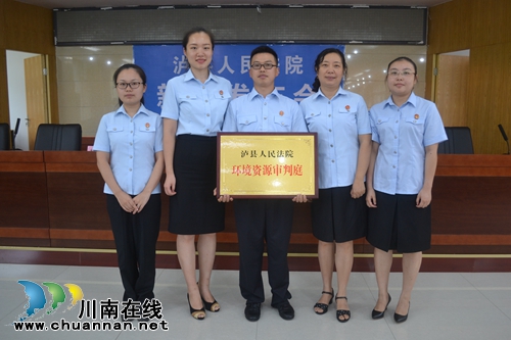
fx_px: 426
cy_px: 170
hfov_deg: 61.9
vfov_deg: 43.6
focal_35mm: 30
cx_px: 256
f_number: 3.8
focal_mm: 20
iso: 400
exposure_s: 1/20
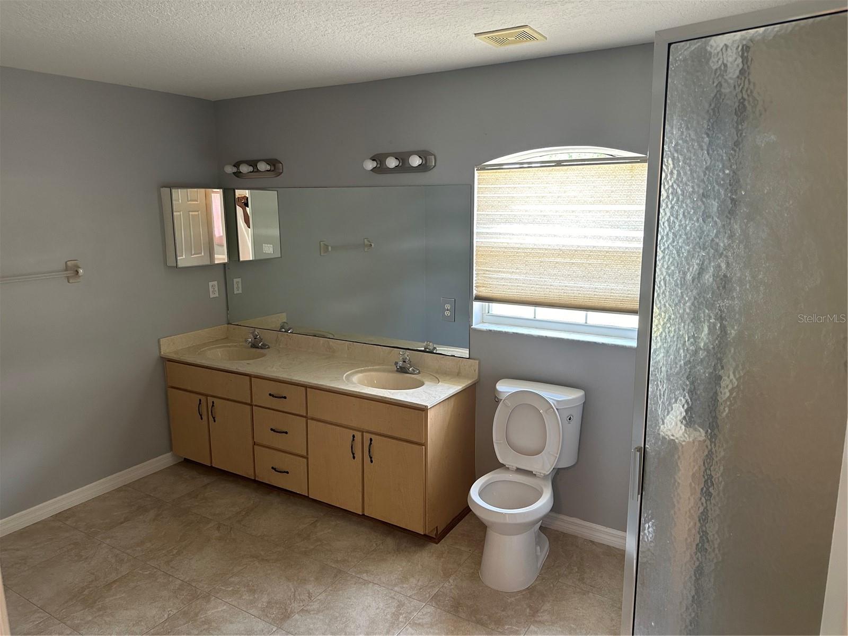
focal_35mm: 24
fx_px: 588
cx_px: 424
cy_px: 318
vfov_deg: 56.8
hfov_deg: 71.6
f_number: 1.78
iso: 250
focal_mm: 6.86
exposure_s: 1/60
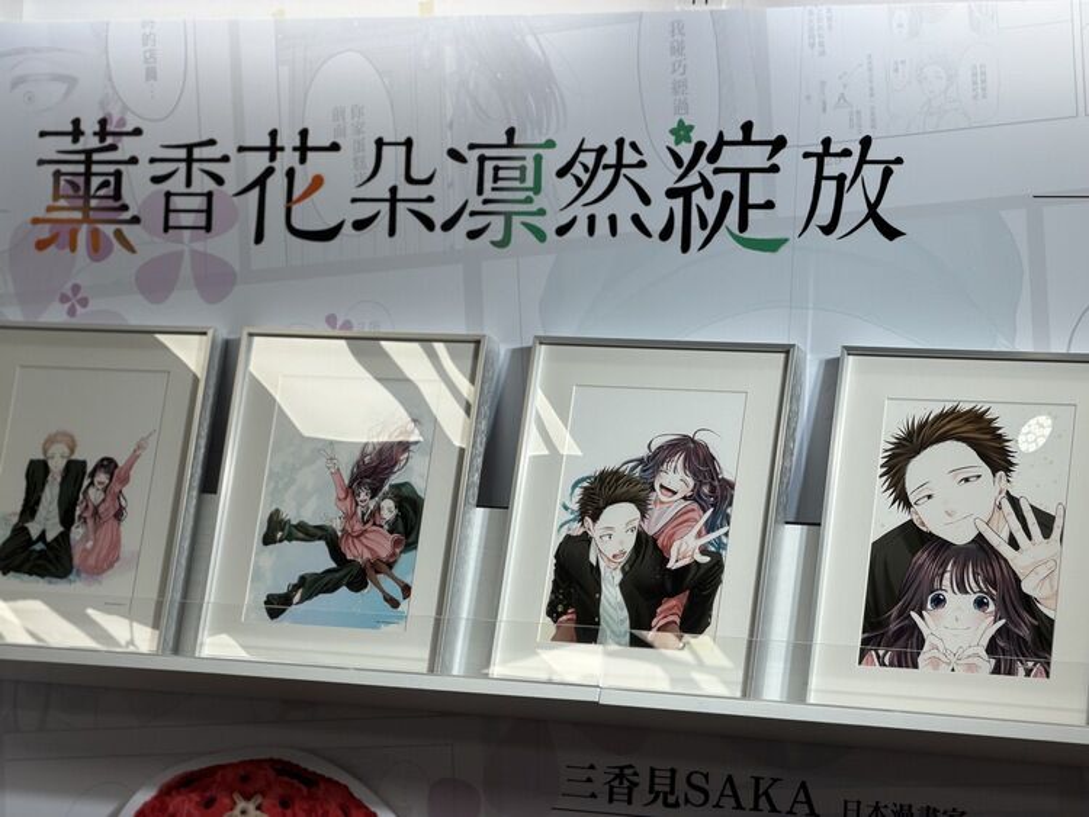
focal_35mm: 100
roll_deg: -3.1
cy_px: 408
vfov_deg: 14.8
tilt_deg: +1.1
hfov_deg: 19.6
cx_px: 544
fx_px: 3147
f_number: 2.8
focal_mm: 16.89
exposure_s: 1/120
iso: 64
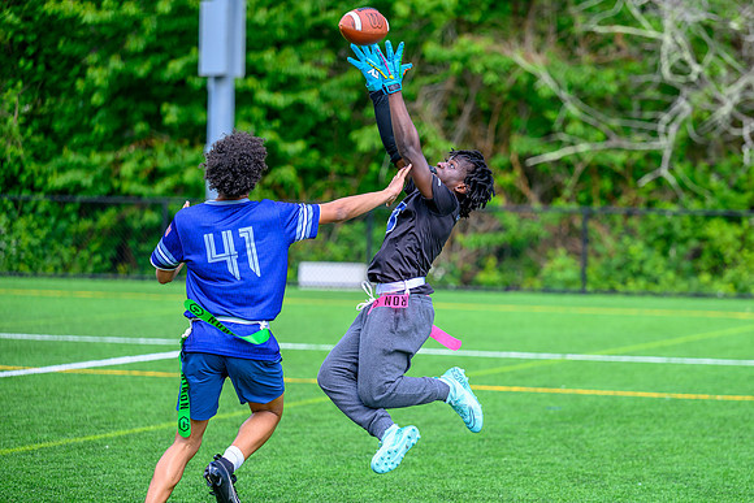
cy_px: 288
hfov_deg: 14.3
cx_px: 431
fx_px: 2995
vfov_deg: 9.6
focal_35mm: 143
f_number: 2.8
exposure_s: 1/2000
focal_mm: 125
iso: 280
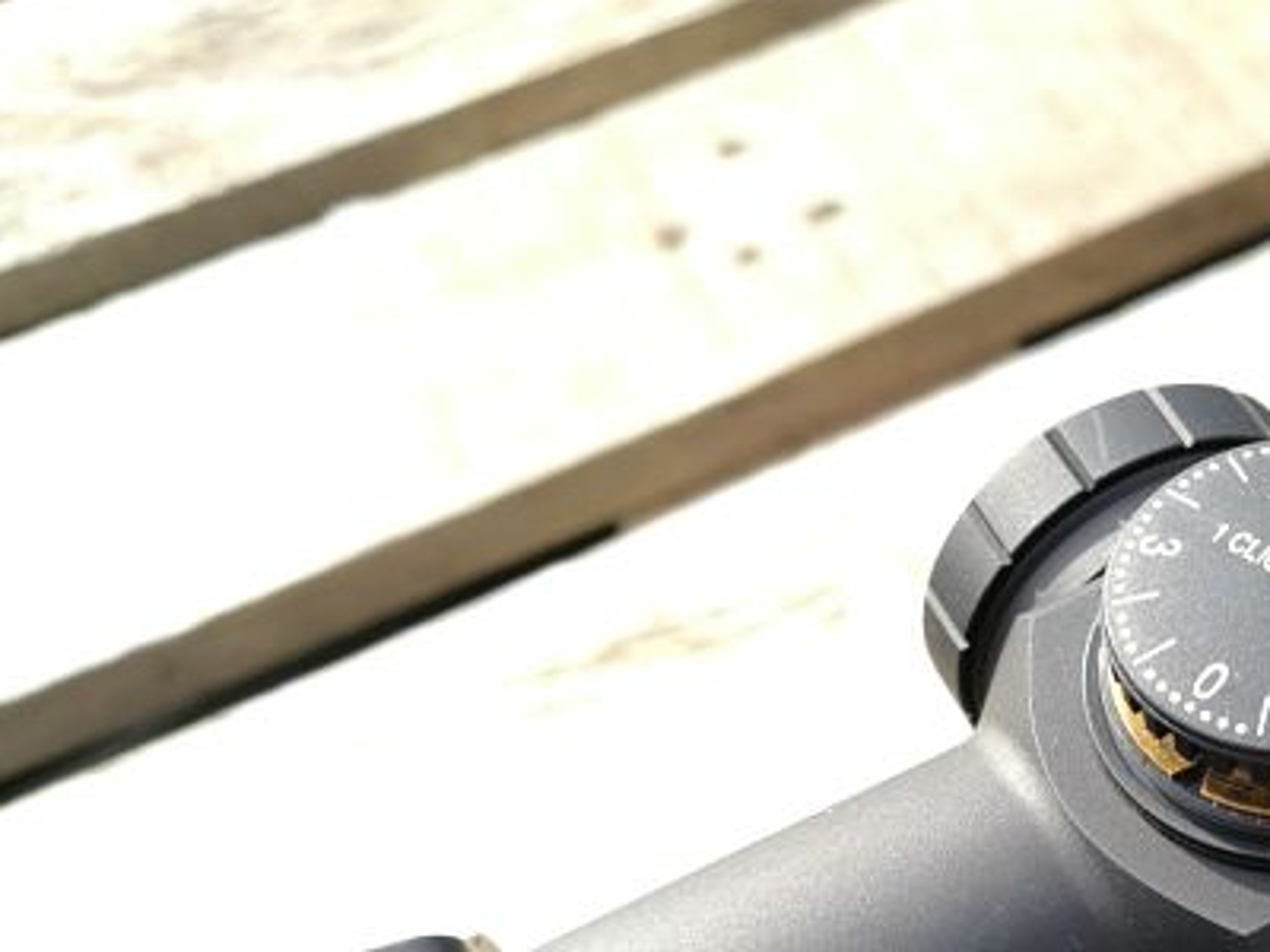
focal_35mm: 54
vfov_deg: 25.7
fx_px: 1981
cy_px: 939
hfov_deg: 32.7
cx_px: 1264
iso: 50
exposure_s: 1/157
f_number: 2.2
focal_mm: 4.5
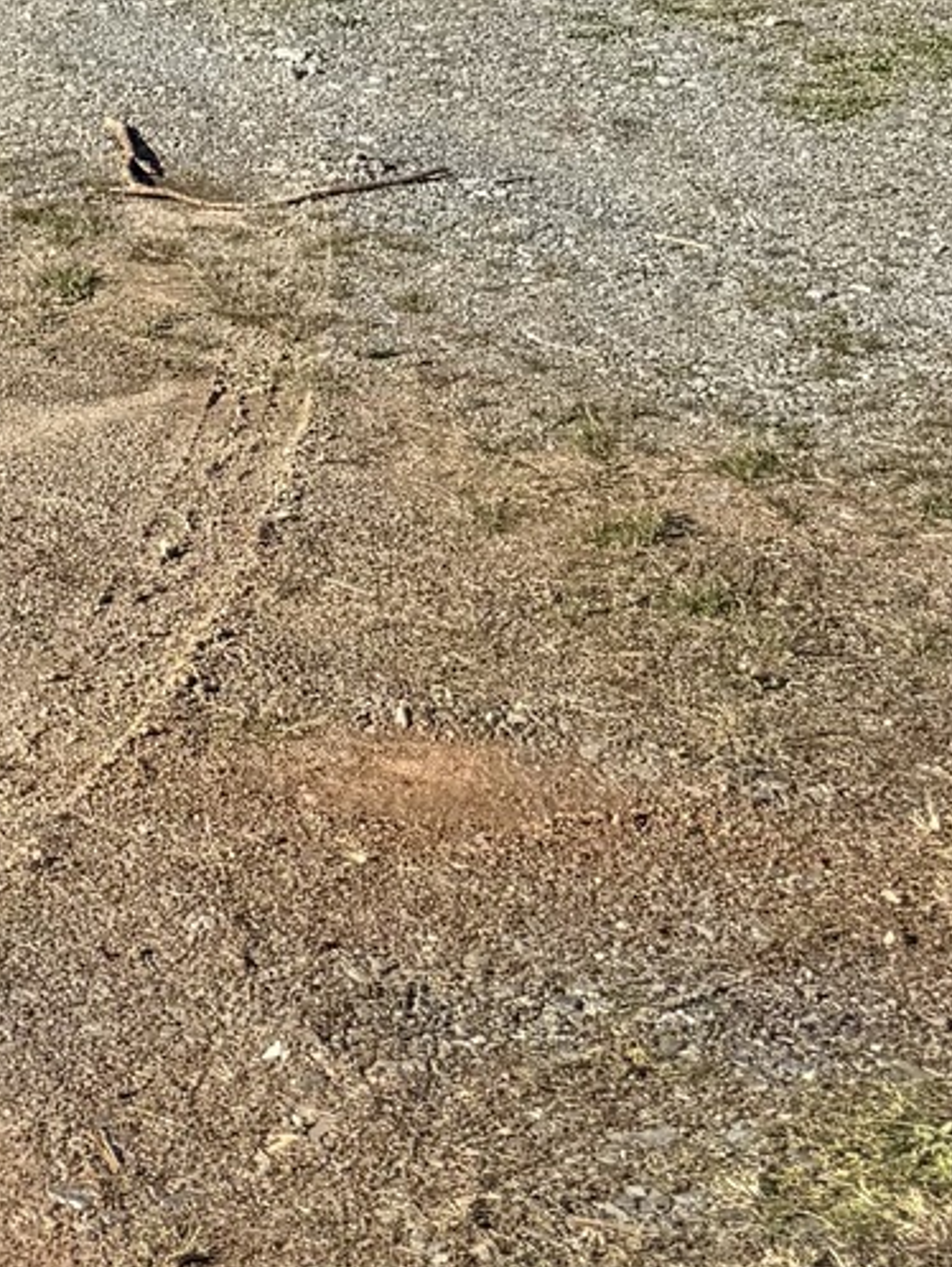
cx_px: -489
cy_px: -1509
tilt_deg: +5.9
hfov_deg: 12.7
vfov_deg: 14.0
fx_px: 4067
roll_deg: +1.8
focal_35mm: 111
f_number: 1.78
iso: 80
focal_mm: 6.76
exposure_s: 1/2801
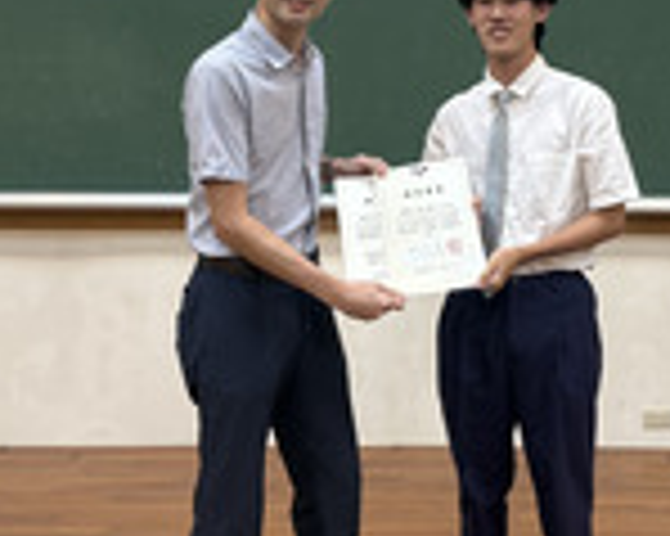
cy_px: 144
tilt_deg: -3.7
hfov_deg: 29.9
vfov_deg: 24.0
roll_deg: -1.1
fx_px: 1248
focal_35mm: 63
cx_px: 409
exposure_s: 1/60
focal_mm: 6.76
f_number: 1.78
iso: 160
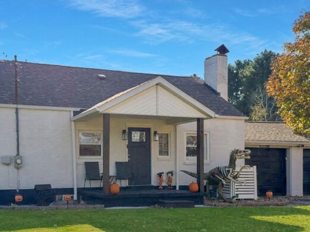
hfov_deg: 37.5
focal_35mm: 51
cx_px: 152
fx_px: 457
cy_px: 106
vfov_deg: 28.5
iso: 80
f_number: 1.48
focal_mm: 6.93
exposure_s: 1/9901
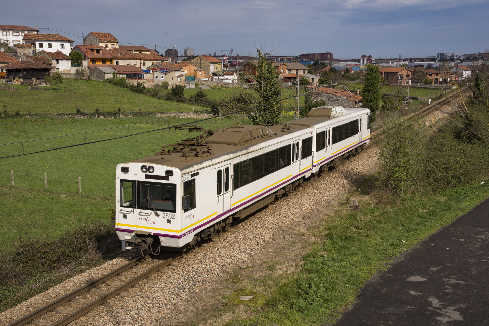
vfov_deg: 29.9
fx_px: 611
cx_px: 244
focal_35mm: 45
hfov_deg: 43.6
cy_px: 163
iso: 160
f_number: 9
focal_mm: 30
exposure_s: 1/640
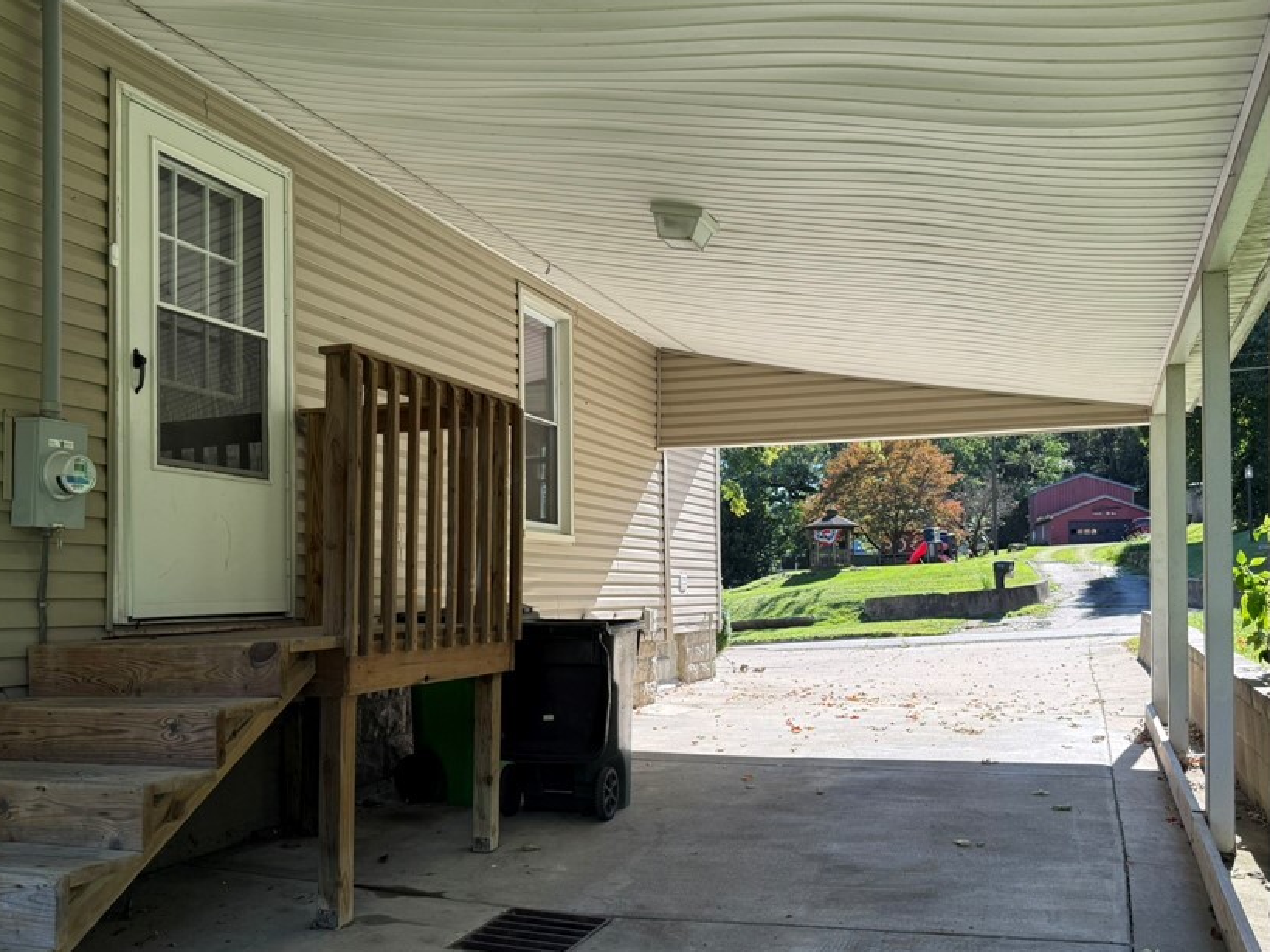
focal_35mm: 30
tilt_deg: +2.6
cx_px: 665
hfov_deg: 59.9
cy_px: 558
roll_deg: +0.5
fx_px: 1100
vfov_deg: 46.6
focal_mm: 6.76
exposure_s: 1/1250
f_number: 1.78
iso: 100
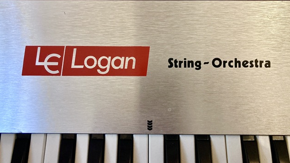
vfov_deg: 37.6
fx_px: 238
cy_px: 64
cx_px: 145
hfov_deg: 62.6
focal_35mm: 31
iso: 250
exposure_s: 1/60
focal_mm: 3.99
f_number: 1.8
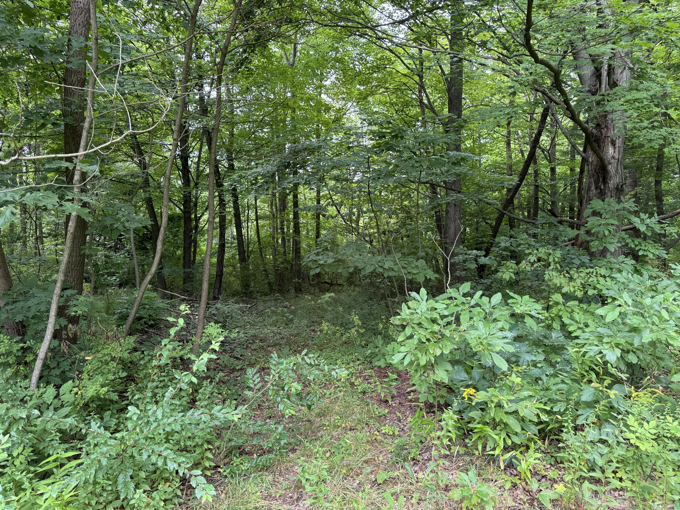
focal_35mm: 24
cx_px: 340
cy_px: 255
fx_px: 471
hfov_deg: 71.6
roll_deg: -0.6
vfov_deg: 56.8
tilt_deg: -1.0
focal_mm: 6.76
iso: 64
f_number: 1.78
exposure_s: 1/121
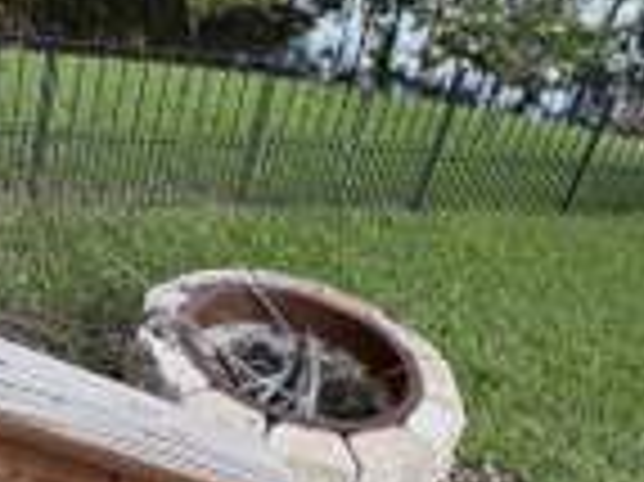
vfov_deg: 30.8
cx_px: 144
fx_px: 874
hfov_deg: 39.1
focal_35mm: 47
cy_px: 198
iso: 100
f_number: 2.2
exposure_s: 1/99
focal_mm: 2.22
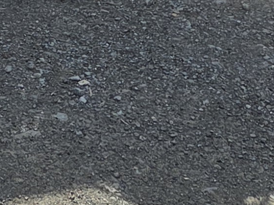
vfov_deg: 7.7
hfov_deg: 11.2
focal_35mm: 165
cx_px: -221
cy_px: -434
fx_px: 1305
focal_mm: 5.4
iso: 80
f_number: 1.8
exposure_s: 1/7891
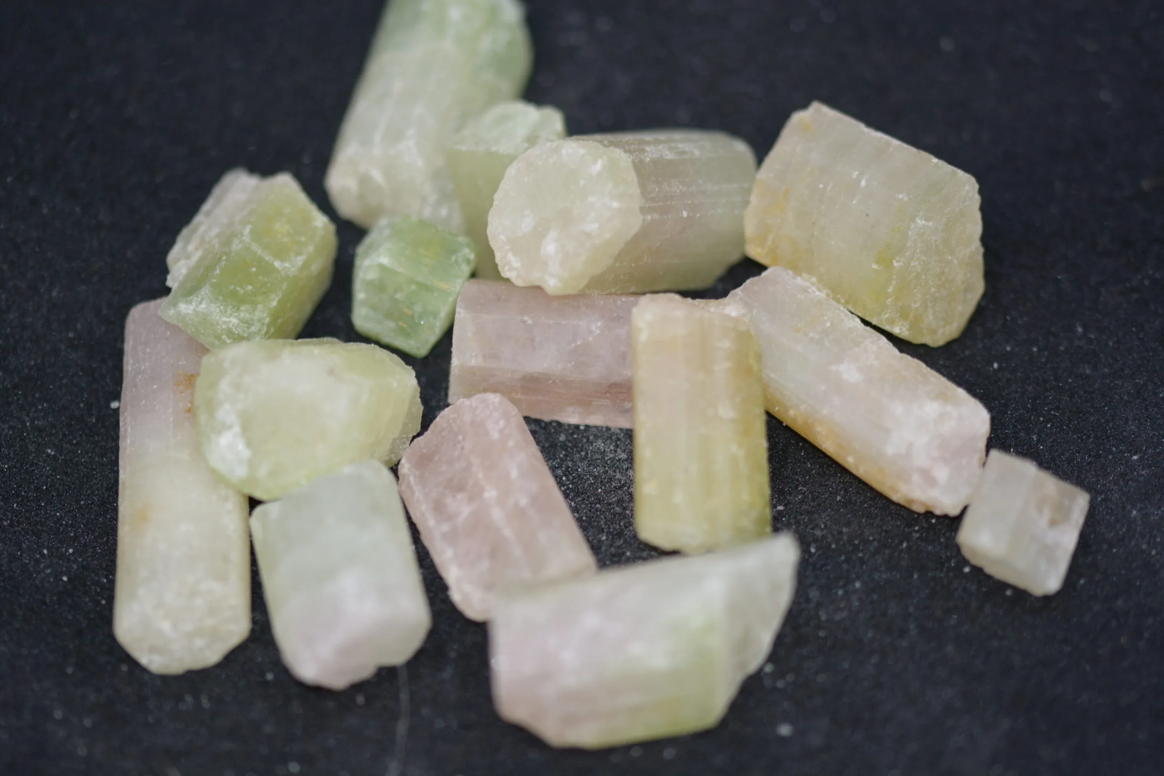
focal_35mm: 158
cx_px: 582
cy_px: 388
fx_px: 5093
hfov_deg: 13.0
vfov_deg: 8.7
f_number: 3.3
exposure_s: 1/60
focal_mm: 105
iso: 450
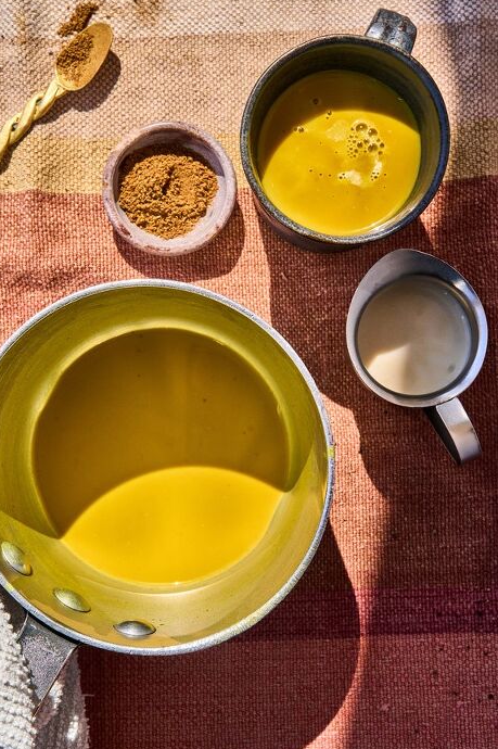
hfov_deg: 23.3
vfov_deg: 34.5
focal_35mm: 58
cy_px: 391
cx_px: 233
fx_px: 1205
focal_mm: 50
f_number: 11
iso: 400
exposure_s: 1/250
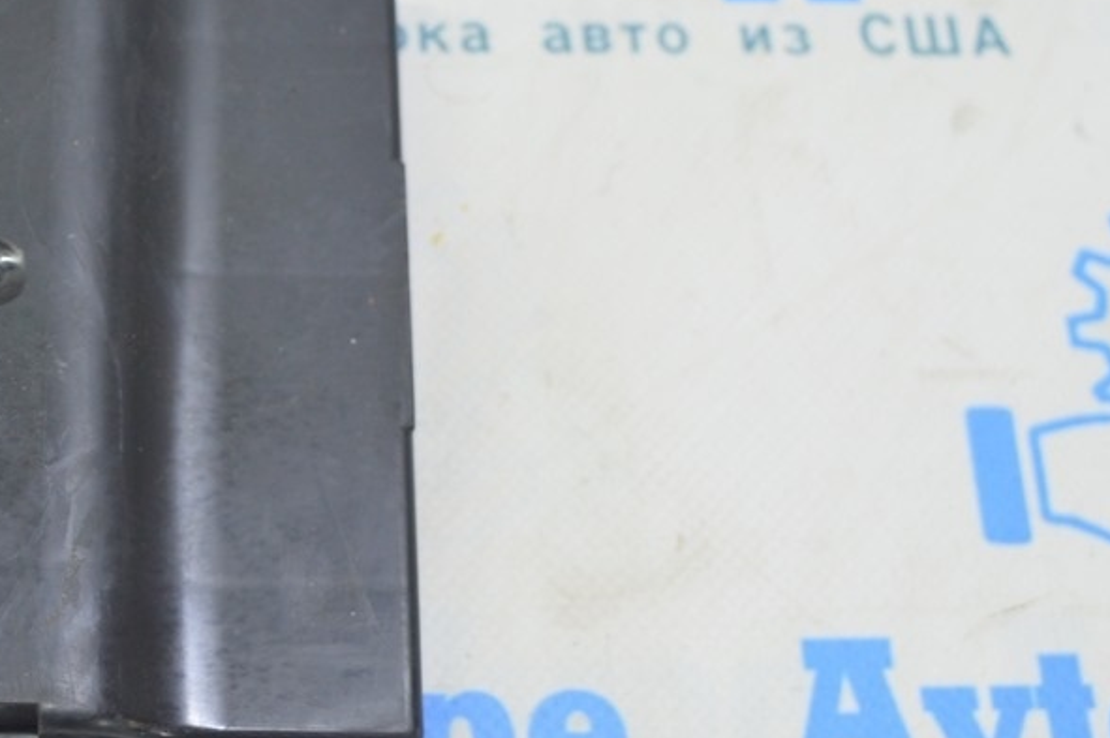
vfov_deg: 17.5
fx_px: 2403
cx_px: 167
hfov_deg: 25.4
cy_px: 356
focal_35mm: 78
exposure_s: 1/20
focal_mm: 30
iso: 400
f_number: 5.6
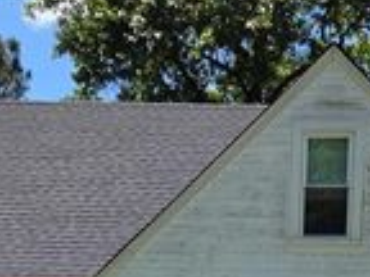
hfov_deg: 24.4
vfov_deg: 16.4
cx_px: 226
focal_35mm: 80
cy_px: 448
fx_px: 855
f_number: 1.8
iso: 80
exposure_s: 1/4032
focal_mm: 5.4
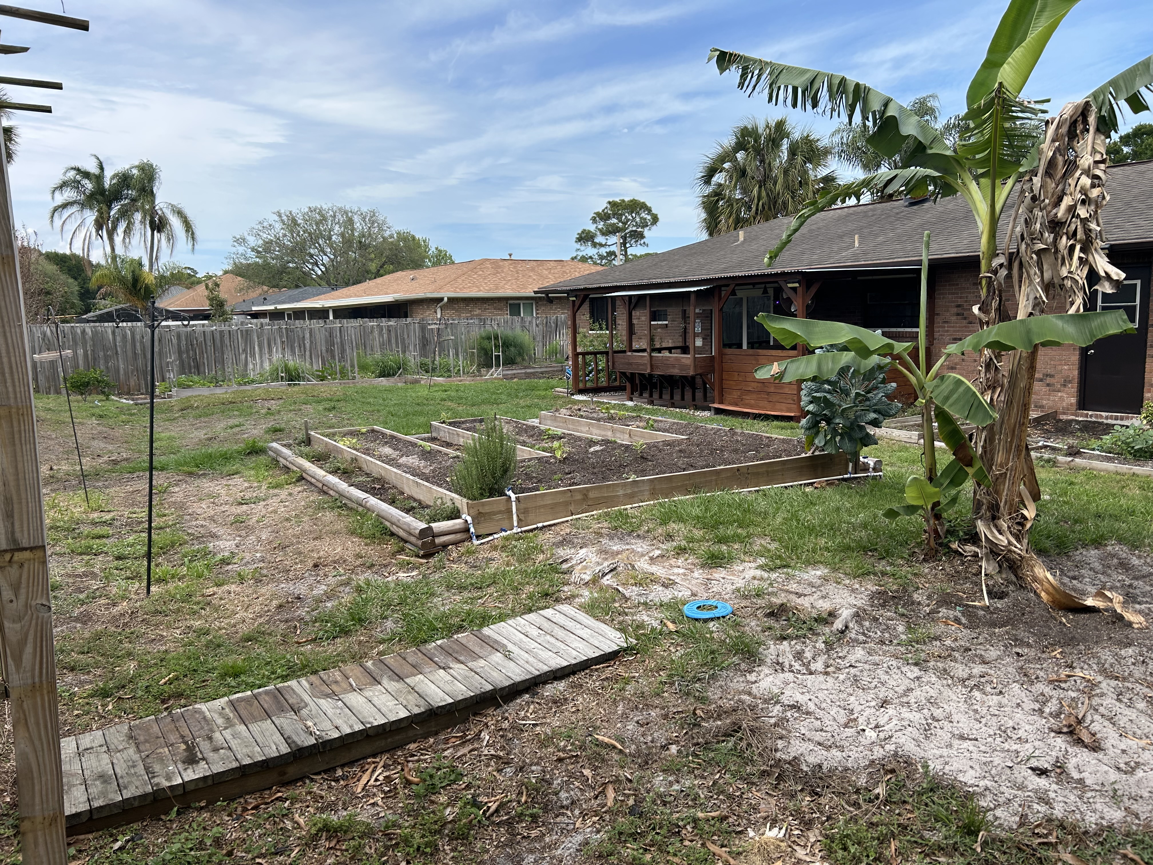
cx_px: 576
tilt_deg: -7.5
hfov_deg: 67.3
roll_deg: +2.0
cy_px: 432
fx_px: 866
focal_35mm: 26
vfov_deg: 53.1
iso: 50
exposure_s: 1/2457
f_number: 1.5
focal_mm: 5.7
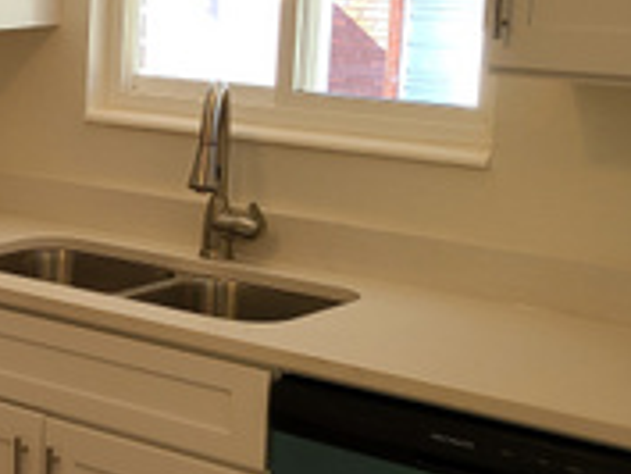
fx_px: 1715
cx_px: -324
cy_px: 135
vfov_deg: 15.7
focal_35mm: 94
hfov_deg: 18.4
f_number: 1.8
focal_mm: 5.4
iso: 40
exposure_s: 1/125
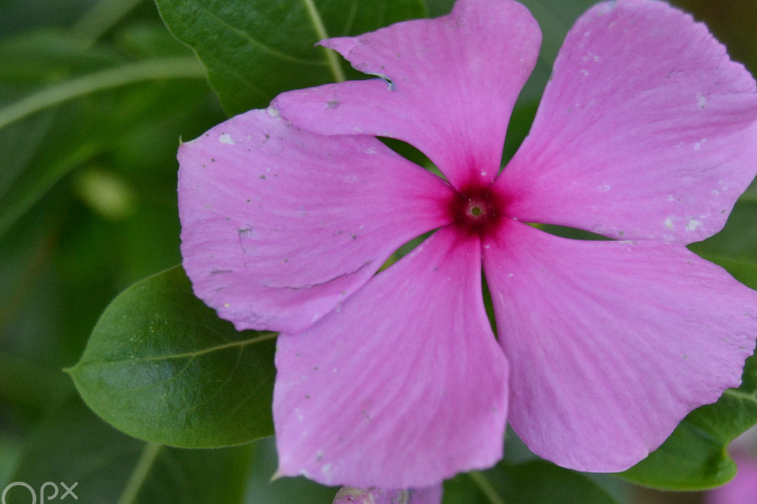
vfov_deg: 10.4
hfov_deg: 15.5
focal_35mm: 132
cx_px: 495
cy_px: 196
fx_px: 2770
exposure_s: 1/160
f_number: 5.6
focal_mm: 55
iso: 640
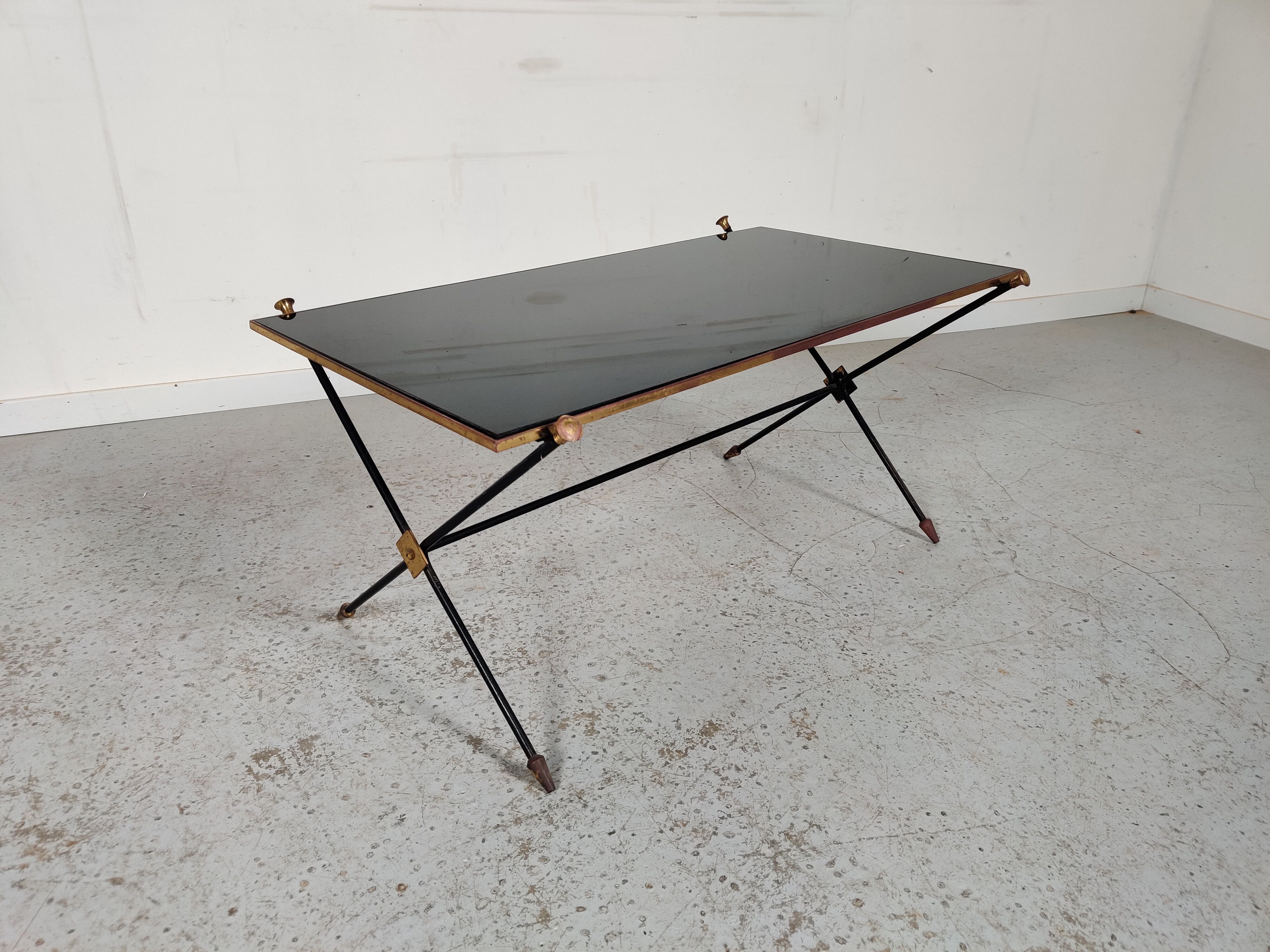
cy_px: 476
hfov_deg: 65.3
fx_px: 991
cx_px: 635
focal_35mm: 27
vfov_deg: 51.4
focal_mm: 4.75
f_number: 1.65
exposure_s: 1/100
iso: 250
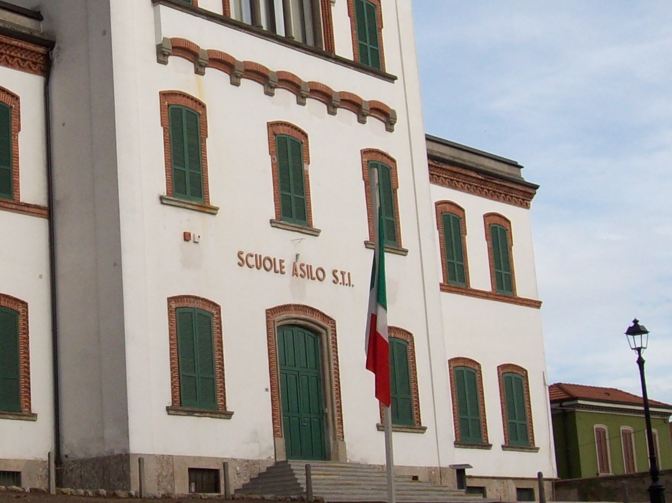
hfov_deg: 23.6
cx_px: 86
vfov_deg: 18.1
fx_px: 1572
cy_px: 165
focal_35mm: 81
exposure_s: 1/461
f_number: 4.8
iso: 80
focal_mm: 6
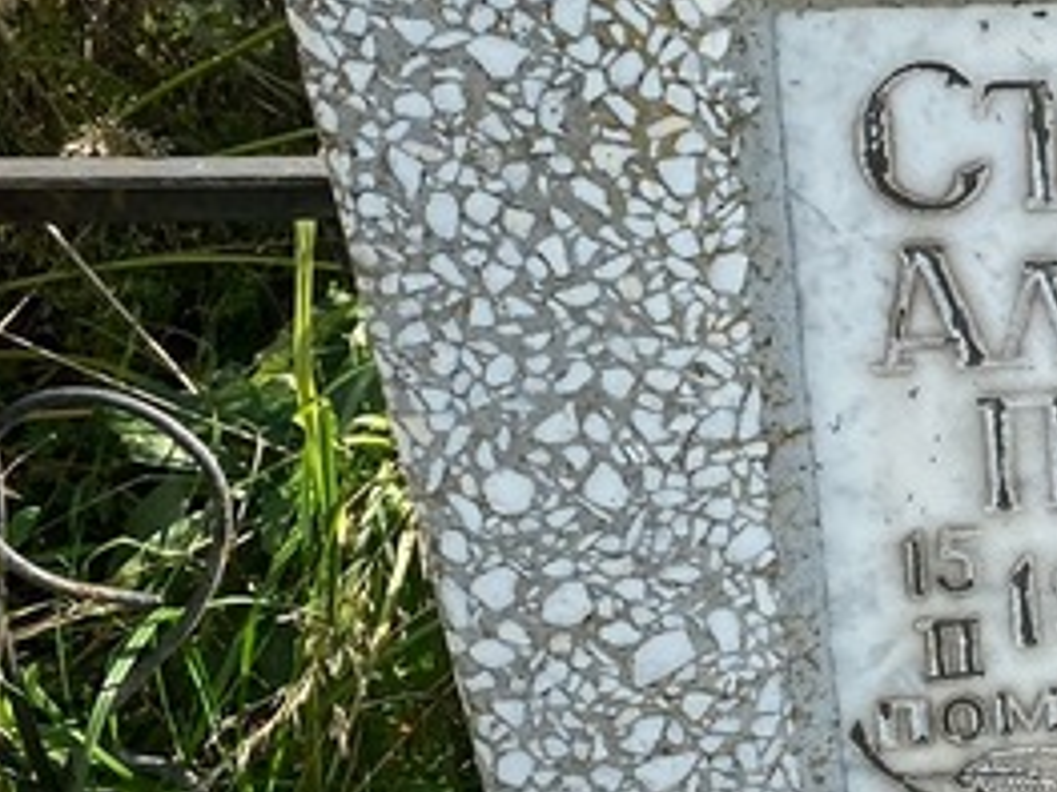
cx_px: 1507
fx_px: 2411
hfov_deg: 21.4
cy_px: 366
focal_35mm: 79
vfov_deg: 18.6
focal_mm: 4.25
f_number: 1.8
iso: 32
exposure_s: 1/1346
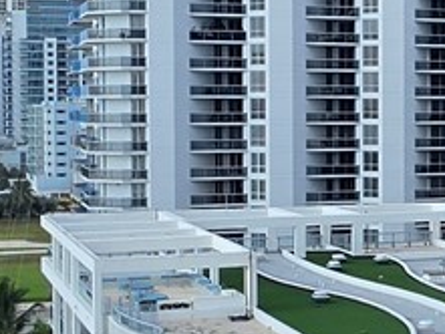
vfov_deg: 15.7
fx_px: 1209
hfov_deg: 20.3
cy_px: 165
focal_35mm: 94
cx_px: 435
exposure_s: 1/2000
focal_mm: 2.2
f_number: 1.9
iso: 40
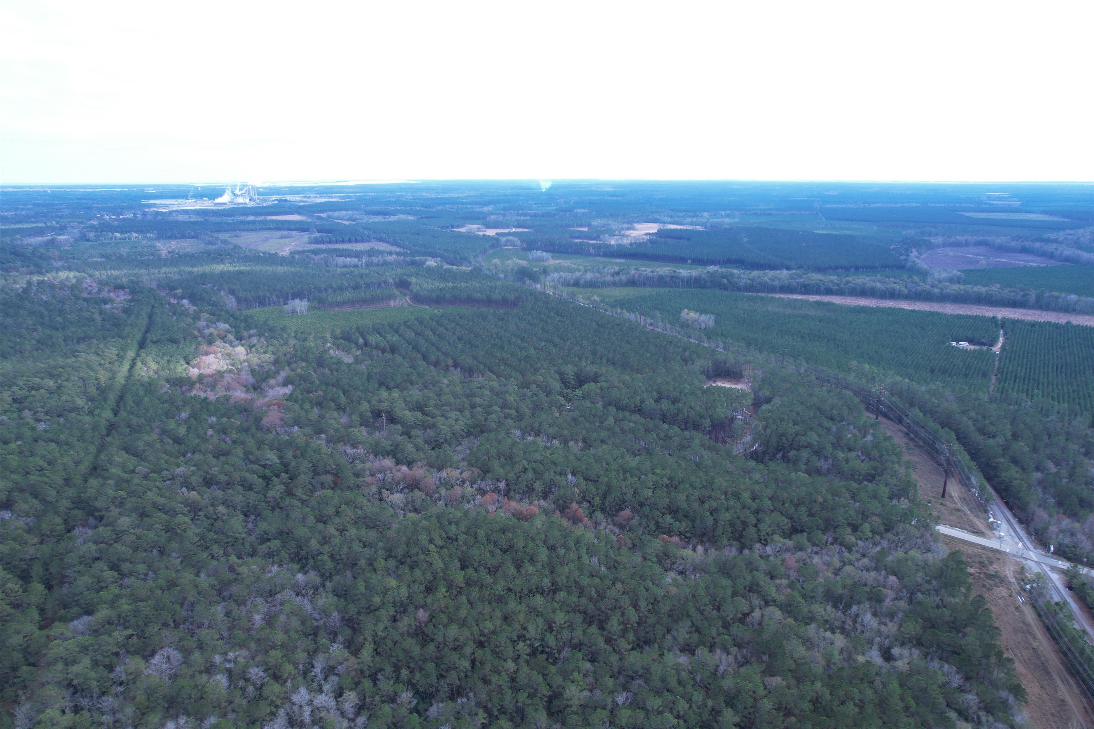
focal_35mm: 22
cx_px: 547
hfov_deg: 78.6
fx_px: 669
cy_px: 364
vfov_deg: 57.2
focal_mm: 8.38
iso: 100
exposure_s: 1/500
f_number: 2.8
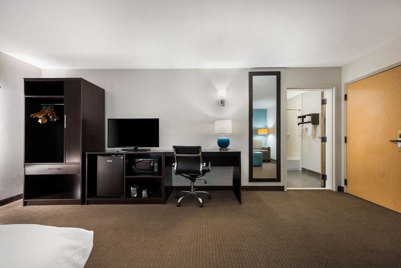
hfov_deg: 100.4
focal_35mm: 15
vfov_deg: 77.3
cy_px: 134
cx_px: 200
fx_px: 167
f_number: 8
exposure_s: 2.5
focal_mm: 15
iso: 200
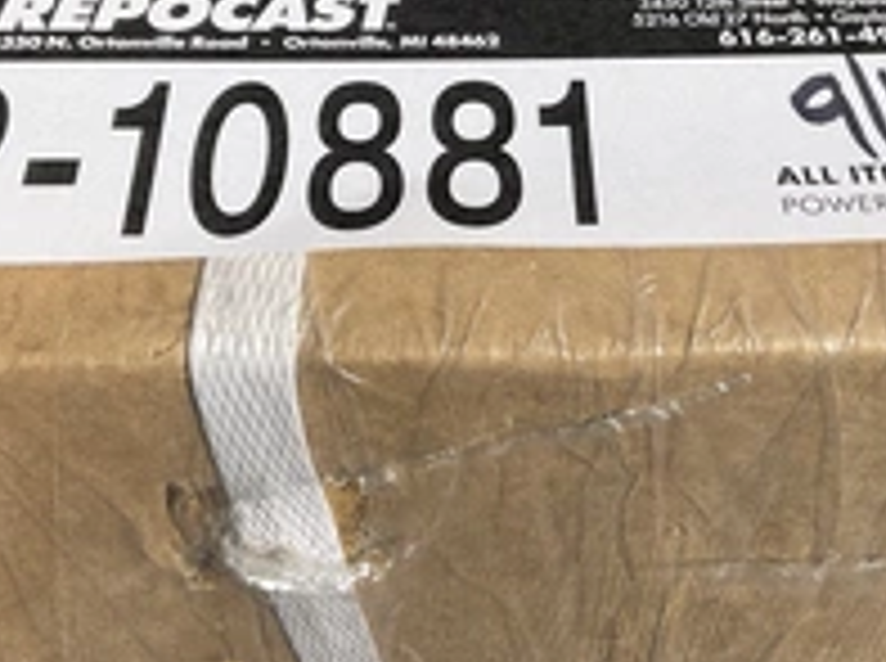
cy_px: 95
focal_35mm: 59
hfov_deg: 32.7
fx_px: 1507
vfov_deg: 24.2
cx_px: 504
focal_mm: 3
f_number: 1.8
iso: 25
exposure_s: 1/2427
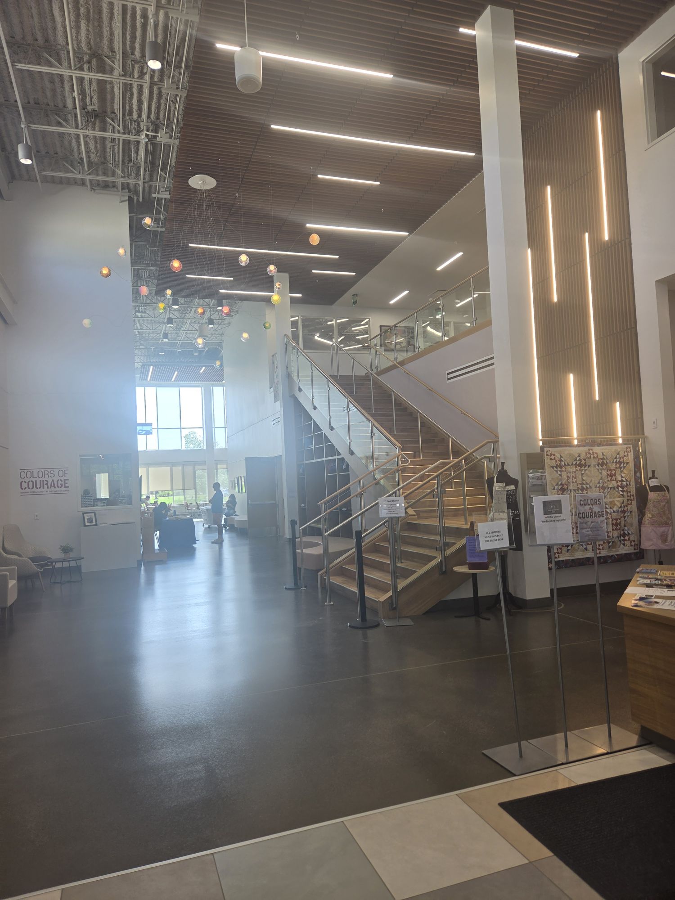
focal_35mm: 23
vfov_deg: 73.9
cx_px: 338
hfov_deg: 58.9
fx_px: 598
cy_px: 450
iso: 32
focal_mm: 5.4
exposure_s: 1/120
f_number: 1.8
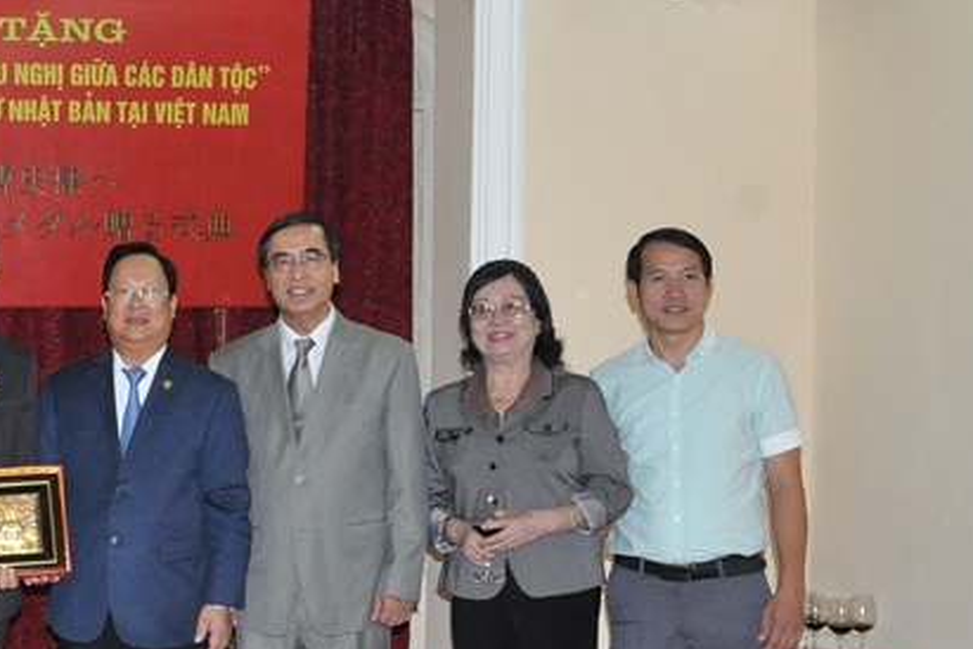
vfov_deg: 21.5
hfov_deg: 29.6
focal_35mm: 63
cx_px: -17
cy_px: 410
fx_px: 1703
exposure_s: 1/60
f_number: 8
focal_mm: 18
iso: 2000
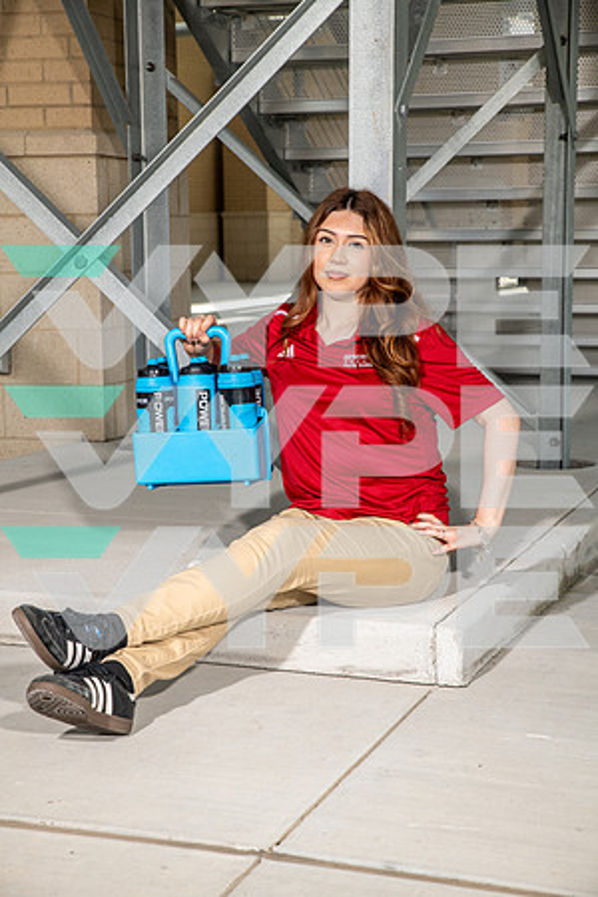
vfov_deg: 28.8
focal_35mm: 70
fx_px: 1744
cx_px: 299
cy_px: 448
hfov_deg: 19.5
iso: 200
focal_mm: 70
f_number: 7.1
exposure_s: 1/320
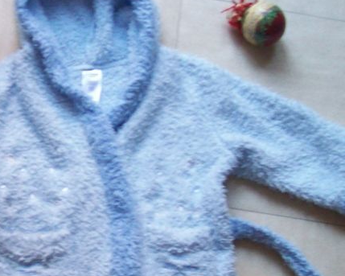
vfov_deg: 18.7
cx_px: 14
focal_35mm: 82
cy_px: 168
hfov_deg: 22.5
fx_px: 837
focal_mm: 6
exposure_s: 1/16.1
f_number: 2.7
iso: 160
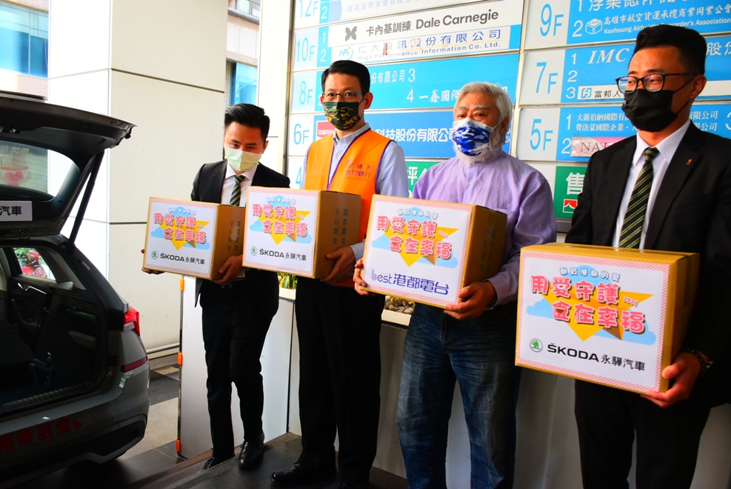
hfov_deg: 67.3
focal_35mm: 27
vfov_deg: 48.0
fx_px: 549
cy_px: 244
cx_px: 366
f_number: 5
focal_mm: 18
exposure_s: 1/100
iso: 400
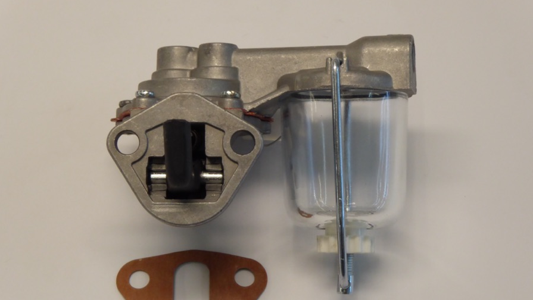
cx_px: 267
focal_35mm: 92
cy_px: 177
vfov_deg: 13.2
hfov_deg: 23.2
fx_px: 1301
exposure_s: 1/25
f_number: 8
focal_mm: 15
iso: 400
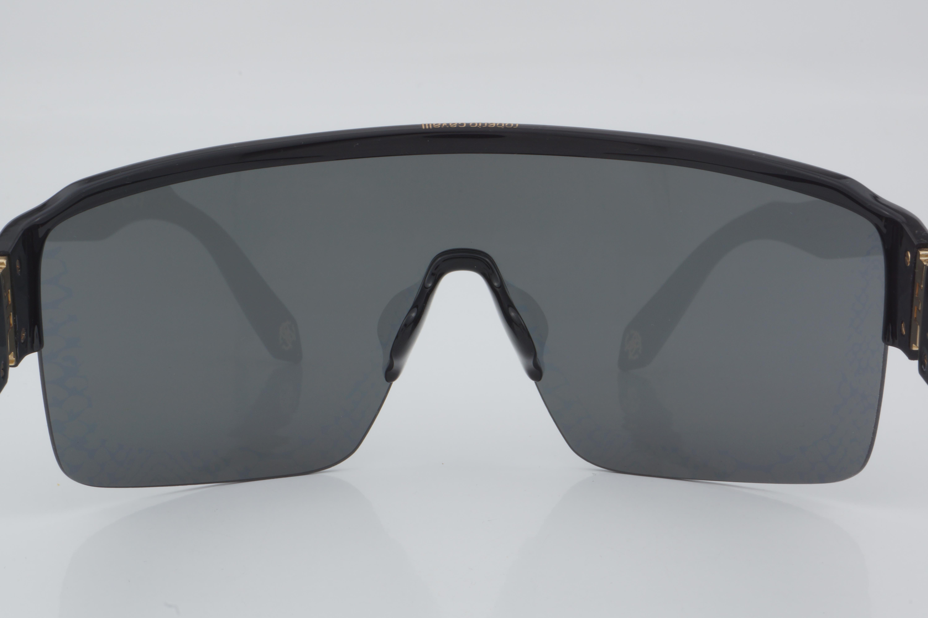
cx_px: 464
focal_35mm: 82
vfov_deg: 16.6
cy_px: 309
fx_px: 2127
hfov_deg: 24.6
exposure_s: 1/4
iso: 100
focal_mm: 55
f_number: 32
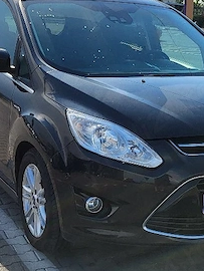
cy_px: 153
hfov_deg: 18.8
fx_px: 604
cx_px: 188
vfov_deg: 25.3
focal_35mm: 77
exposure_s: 1/2500
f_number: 1.8
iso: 40
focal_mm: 5.4
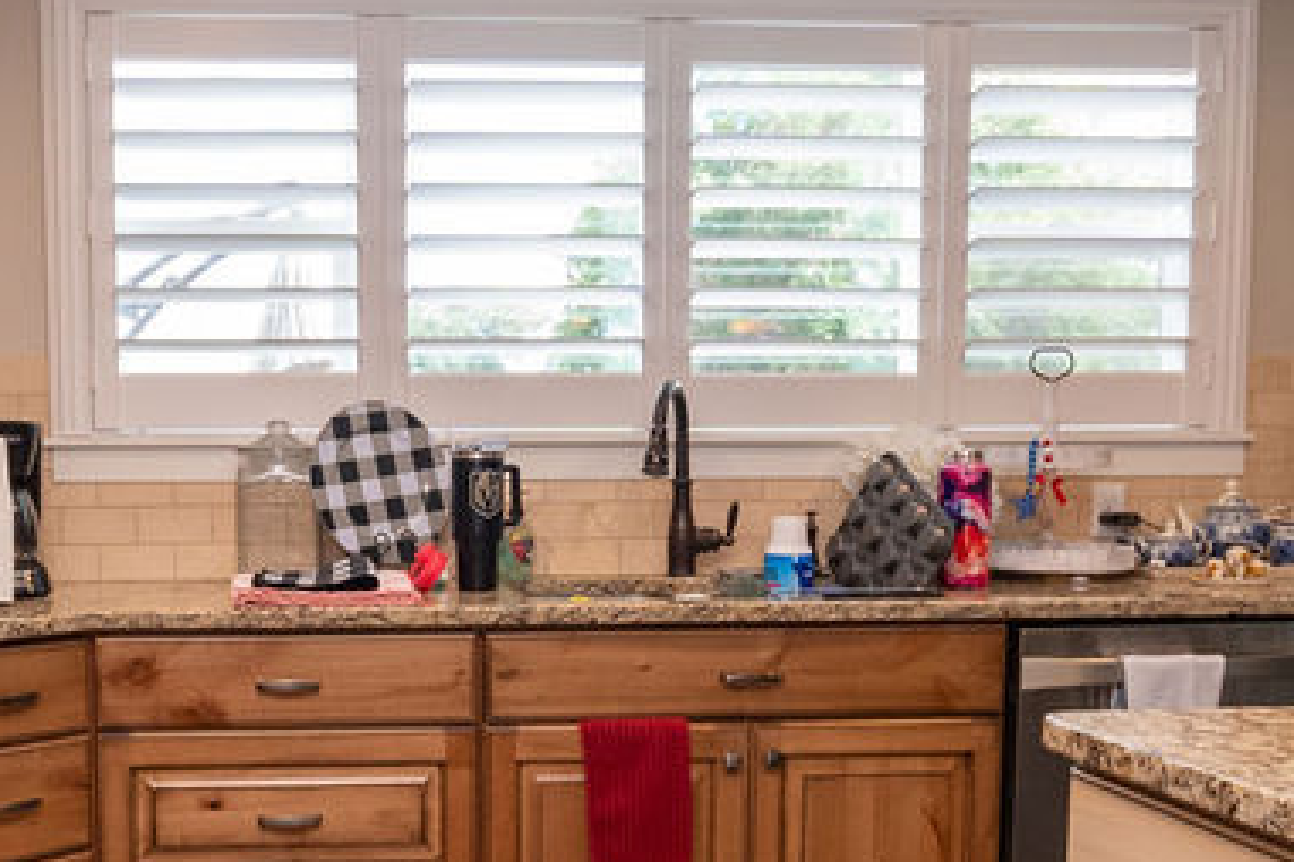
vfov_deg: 32.3
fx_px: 1474
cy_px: 599
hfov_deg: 46.0
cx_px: 346
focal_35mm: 41
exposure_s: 1/160
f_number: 5
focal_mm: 10
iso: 1000
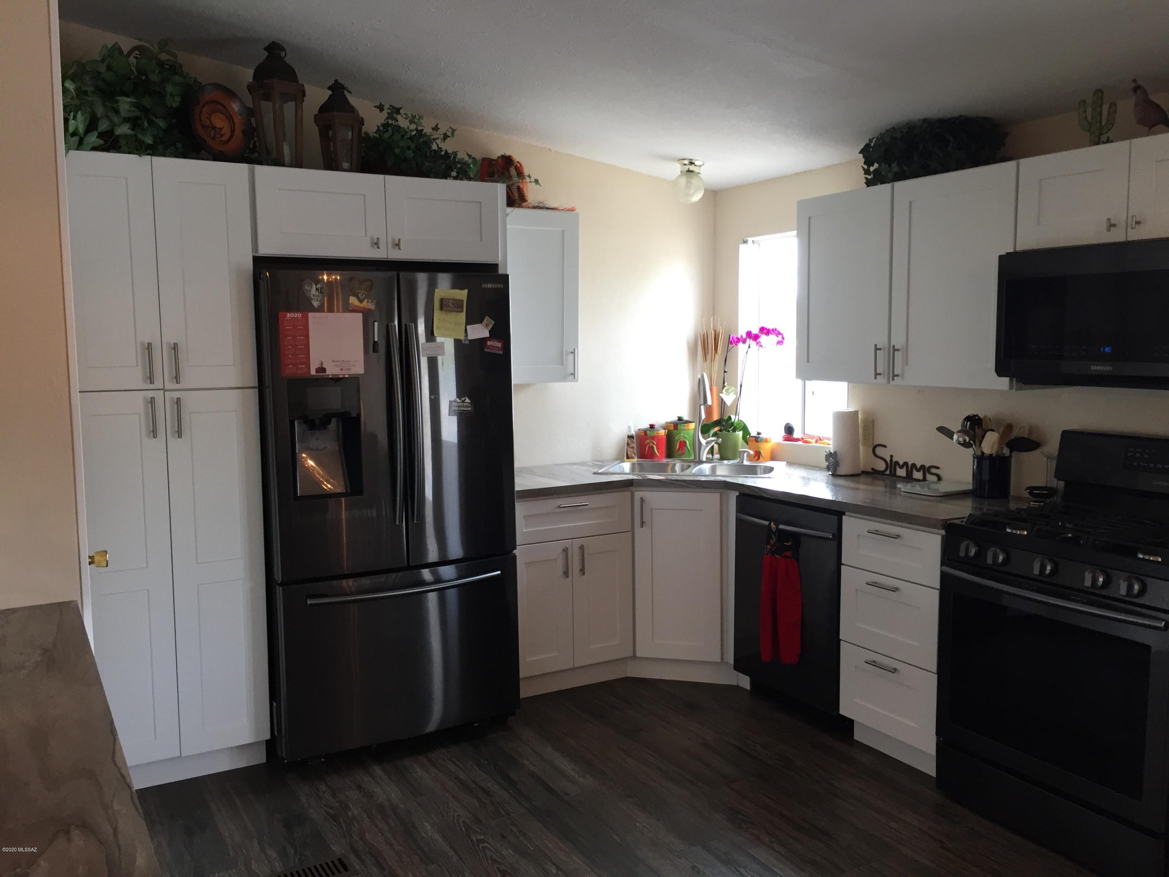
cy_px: 438
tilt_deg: -5.5
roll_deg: -0.1
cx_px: 584
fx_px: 979
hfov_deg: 61.7
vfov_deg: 48.2
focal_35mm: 29
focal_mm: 4.15
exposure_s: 1/30
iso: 40
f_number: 2.2
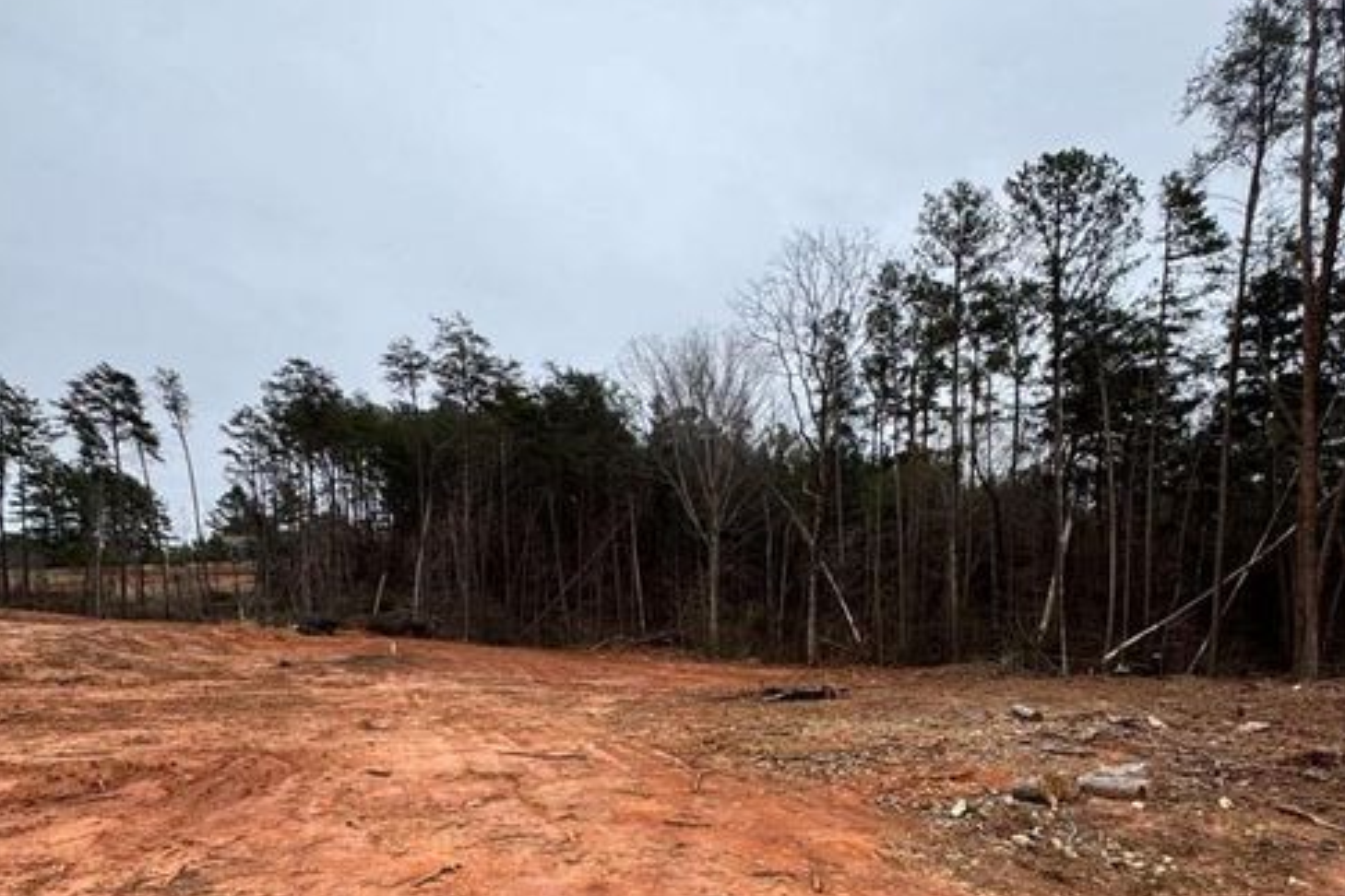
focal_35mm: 20
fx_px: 747
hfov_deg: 84.0
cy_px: 657
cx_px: 659
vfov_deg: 59.1
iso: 40
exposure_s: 1/675
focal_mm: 2.22
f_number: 2.2
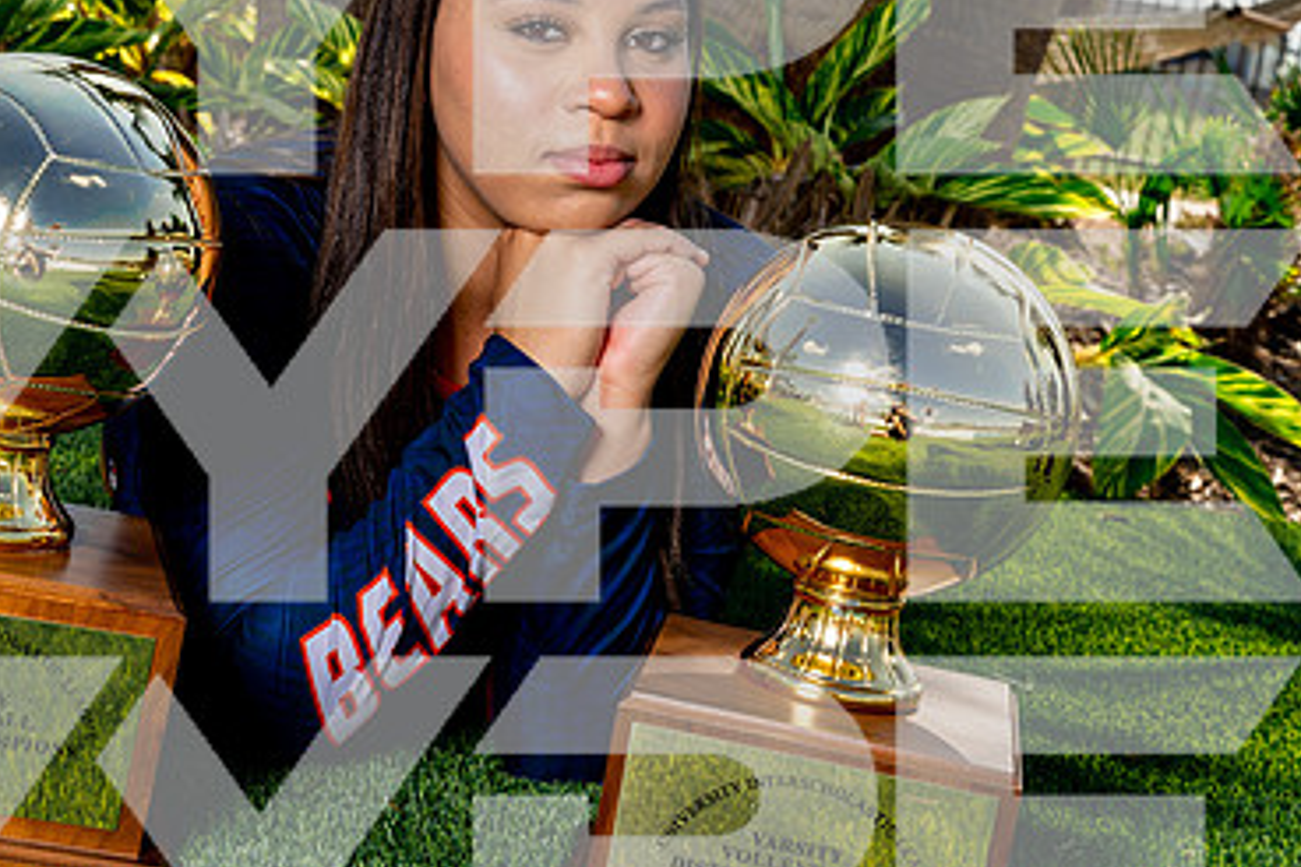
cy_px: 418
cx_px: 416
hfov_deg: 23.8
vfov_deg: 16.1
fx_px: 3072
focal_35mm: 85
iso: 100
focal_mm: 54
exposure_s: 1/250
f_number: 10
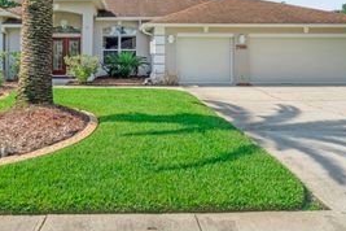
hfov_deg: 59.6
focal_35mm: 31
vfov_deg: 40.9
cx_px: 128
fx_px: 297
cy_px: 53
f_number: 9
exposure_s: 1/4000
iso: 250
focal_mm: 11
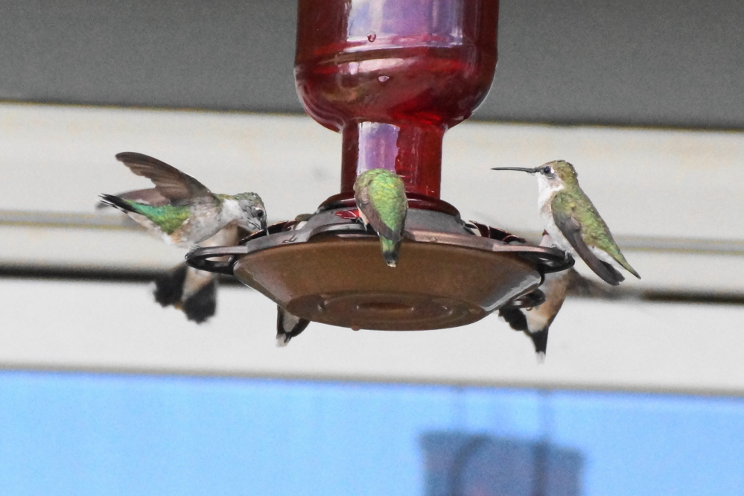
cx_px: 372
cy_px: 248
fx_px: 7749
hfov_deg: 5.5
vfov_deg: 3.7
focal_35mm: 375
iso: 1600
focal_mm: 250
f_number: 6.3
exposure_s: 1/320
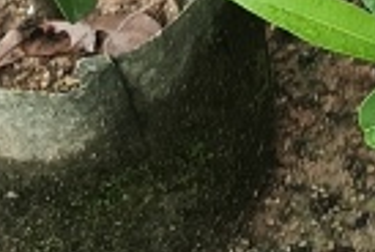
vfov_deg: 6.1
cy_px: -327
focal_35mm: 218
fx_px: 2276
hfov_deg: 8.8
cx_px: 791
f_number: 1.8
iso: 50
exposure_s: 1/255
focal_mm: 3.61
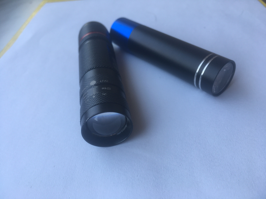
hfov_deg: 61.7
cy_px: 100
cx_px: 133
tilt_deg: -41.7
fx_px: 223
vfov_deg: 48.2
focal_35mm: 29
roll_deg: +7.1
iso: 25
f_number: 2.2
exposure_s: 1/192
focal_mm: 4.15
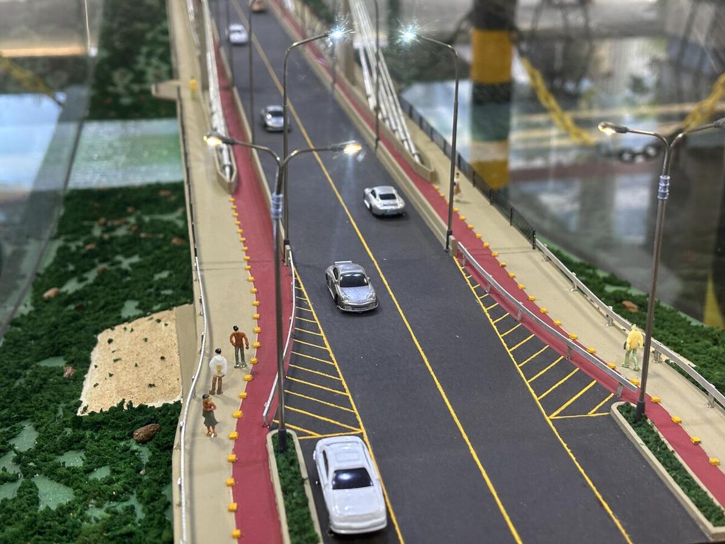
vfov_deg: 28.0
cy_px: 272
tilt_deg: -21.4
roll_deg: +0.3
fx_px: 1089
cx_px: 362
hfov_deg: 36.8
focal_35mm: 52
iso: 125
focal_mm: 5.96
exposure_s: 1/60
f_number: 1.6
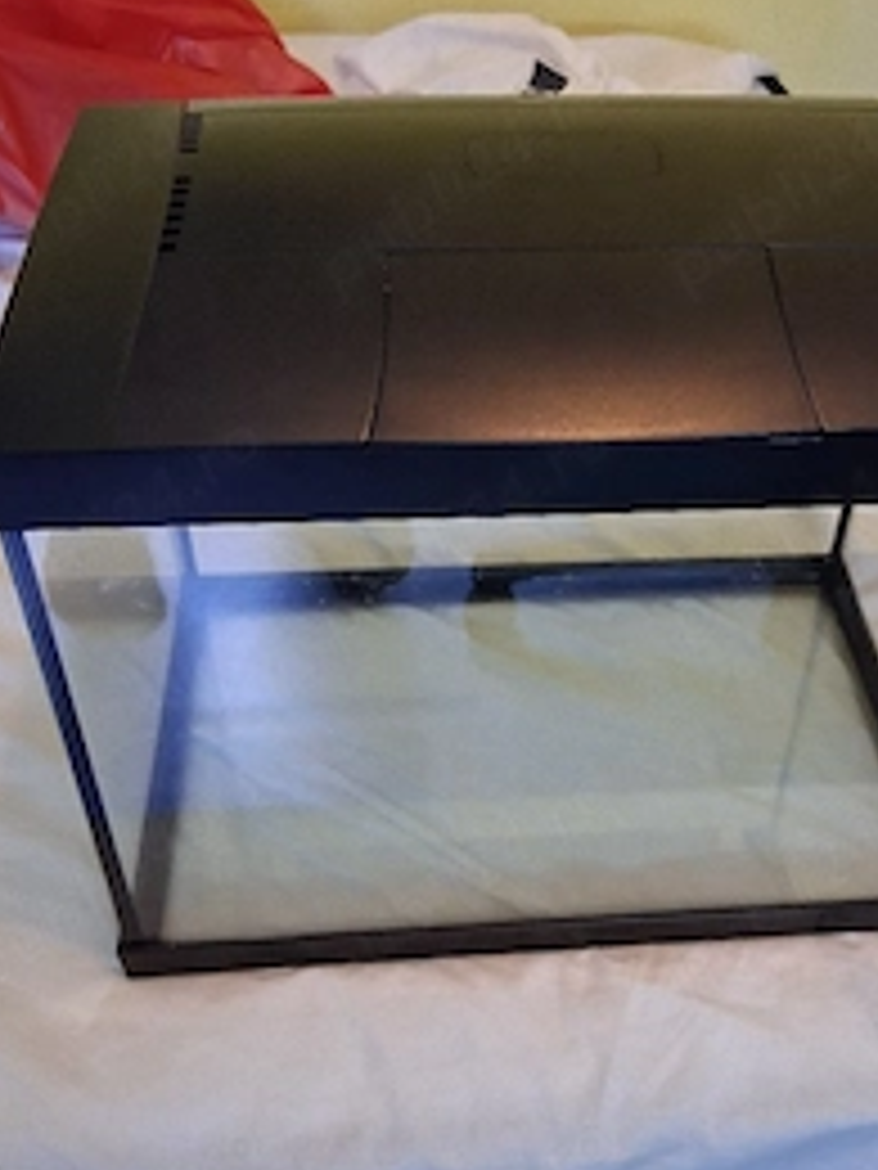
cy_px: 585
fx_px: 1353
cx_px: 554
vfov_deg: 46.8
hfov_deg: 35.7
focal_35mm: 40
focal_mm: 3.98
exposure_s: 1/24
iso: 640
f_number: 1.8
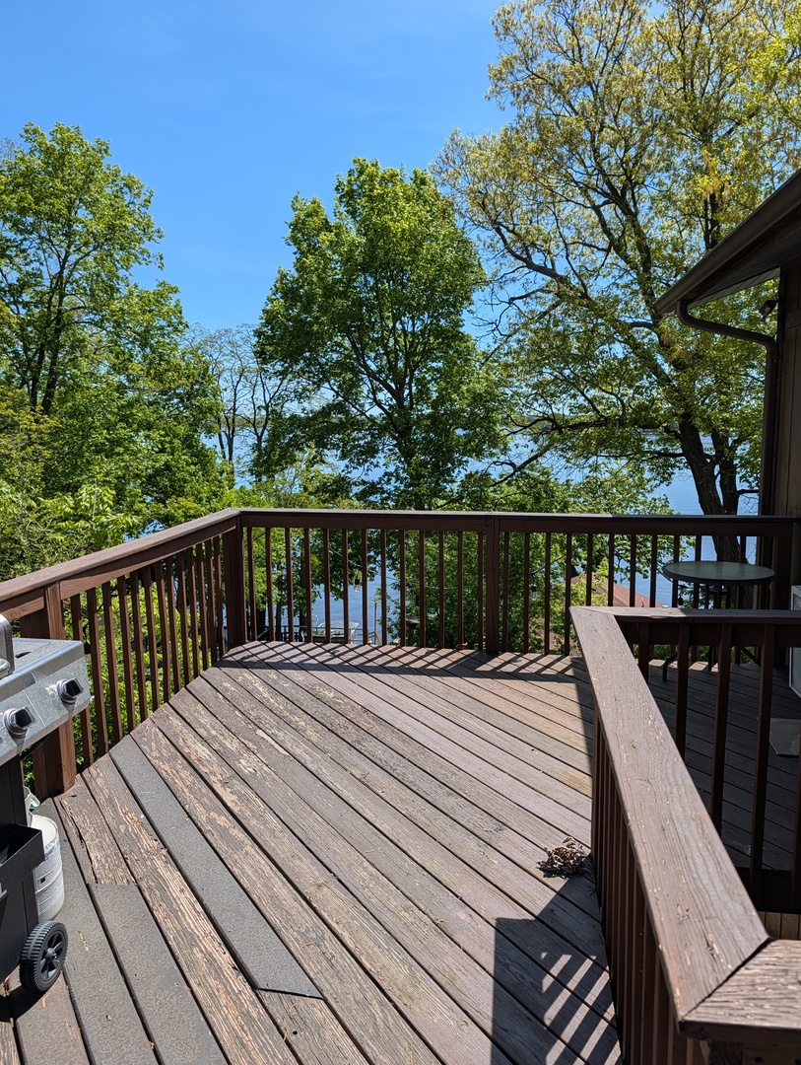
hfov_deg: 56.9
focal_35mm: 24
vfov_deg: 71.5
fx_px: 739
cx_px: 400
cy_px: 532
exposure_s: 1/1095
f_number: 1.68
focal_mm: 6.9
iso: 22
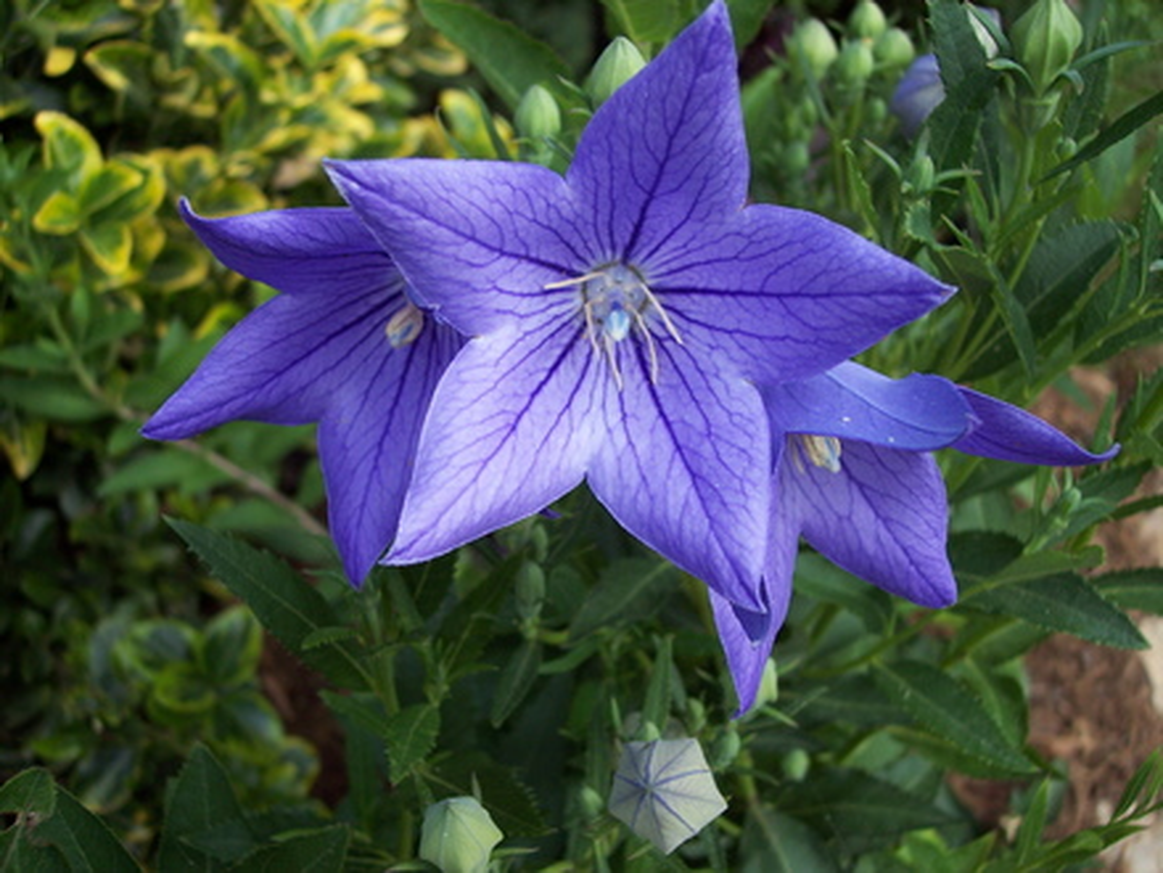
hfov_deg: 47.9
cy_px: 436
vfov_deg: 36.8
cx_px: 582
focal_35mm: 39
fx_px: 1310
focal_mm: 8
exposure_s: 1/125
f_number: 3.4
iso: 100
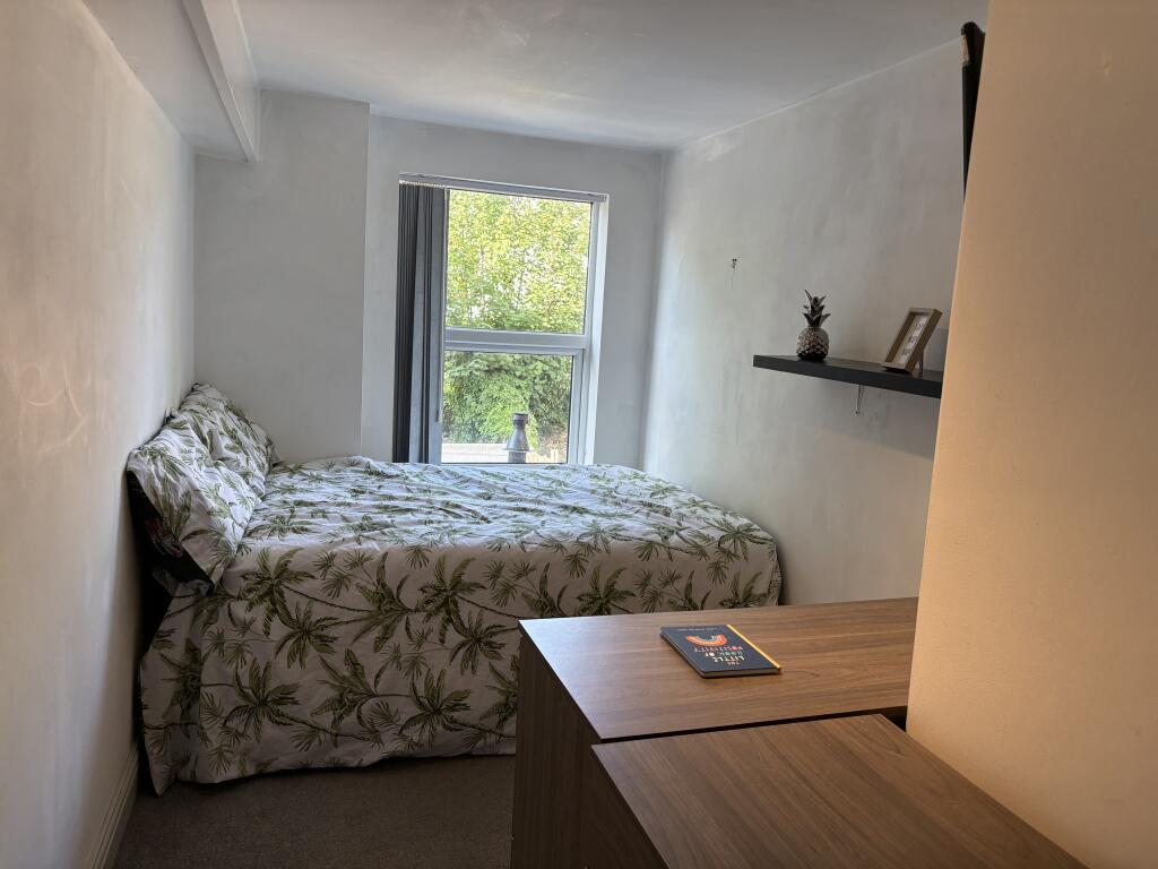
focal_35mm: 26
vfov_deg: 53.1
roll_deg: -2.8
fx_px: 870
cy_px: 434
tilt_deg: -8.2
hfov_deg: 67.3
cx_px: 579
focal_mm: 5.96
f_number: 1.6
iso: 100
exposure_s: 1/148
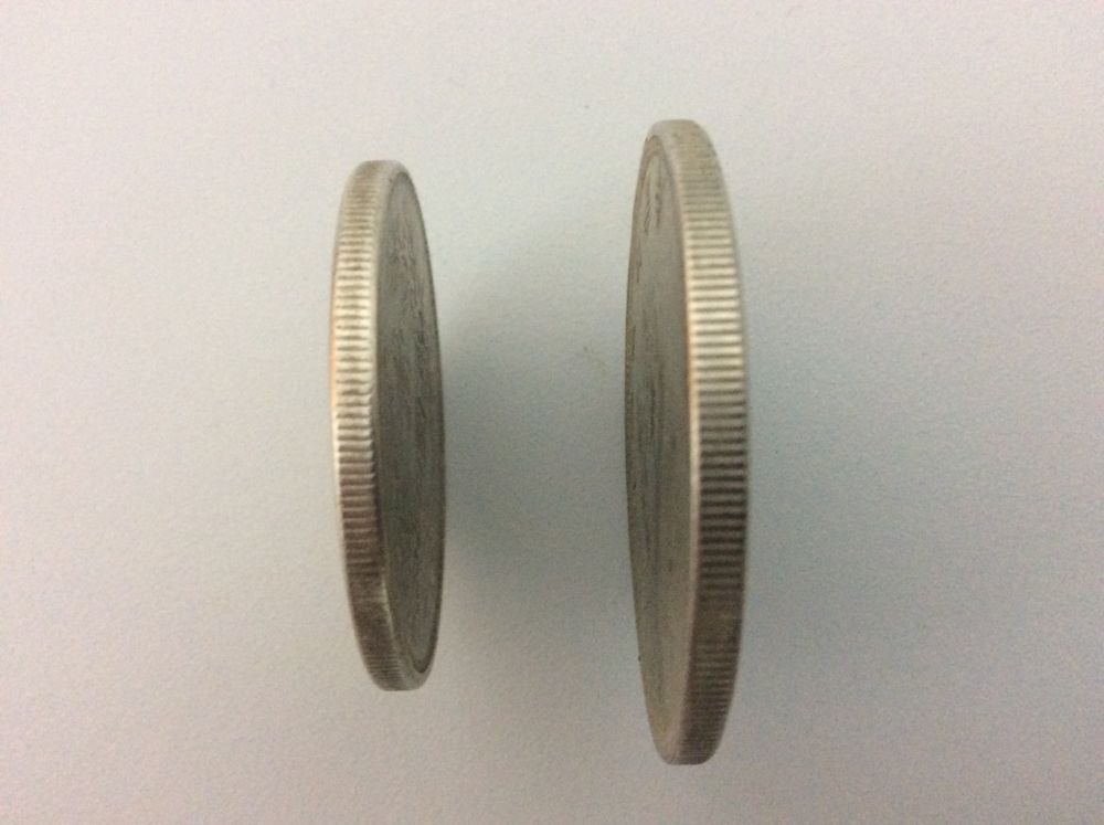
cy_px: 412
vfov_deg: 44.1
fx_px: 1019
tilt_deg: -85.0
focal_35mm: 32
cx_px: 552
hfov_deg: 56.9
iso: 250
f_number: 2.4
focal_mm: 3.3
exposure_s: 1/20
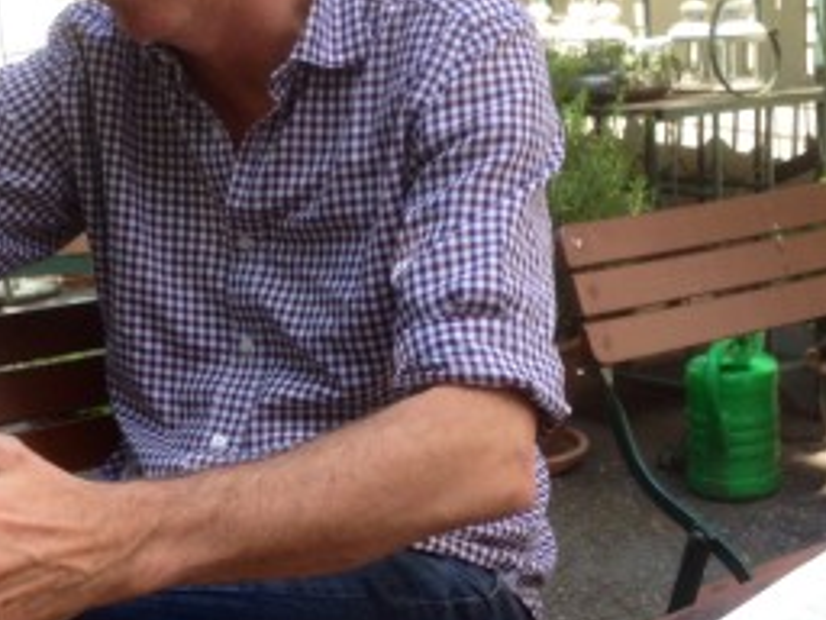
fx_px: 1241
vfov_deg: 28.0
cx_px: 284
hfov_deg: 36.5
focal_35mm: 52
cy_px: 321
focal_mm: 4.28
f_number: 2.4
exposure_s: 1/365
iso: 50
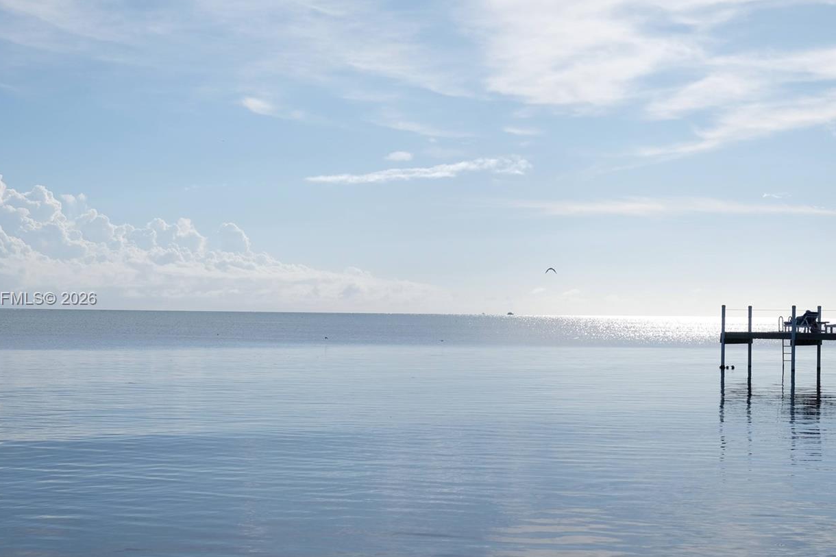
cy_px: 299
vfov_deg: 23.0
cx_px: 431
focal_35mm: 59
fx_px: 1370
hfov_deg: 33.9
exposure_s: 1/2400
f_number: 5.6
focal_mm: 30.2
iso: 200
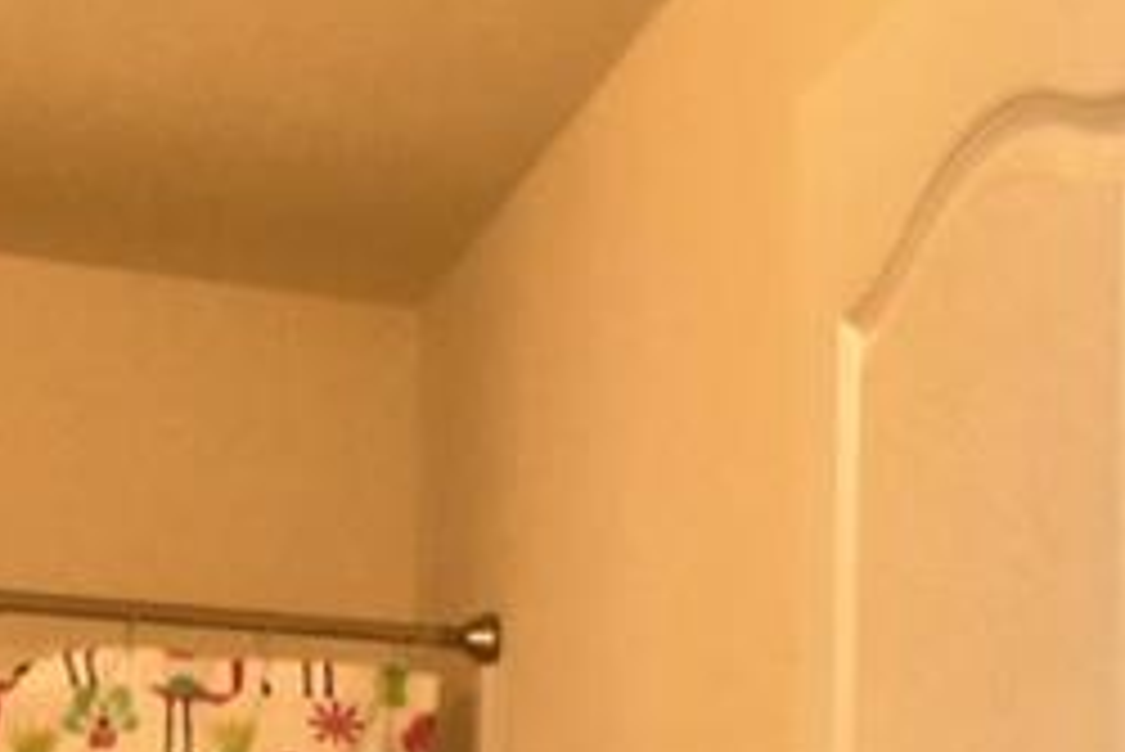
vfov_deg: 13.5
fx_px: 3002
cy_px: 1090
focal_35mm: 96
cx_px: 1634
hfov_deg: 18.9
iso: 400
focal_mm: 10
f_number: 4.5
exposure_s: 1/40
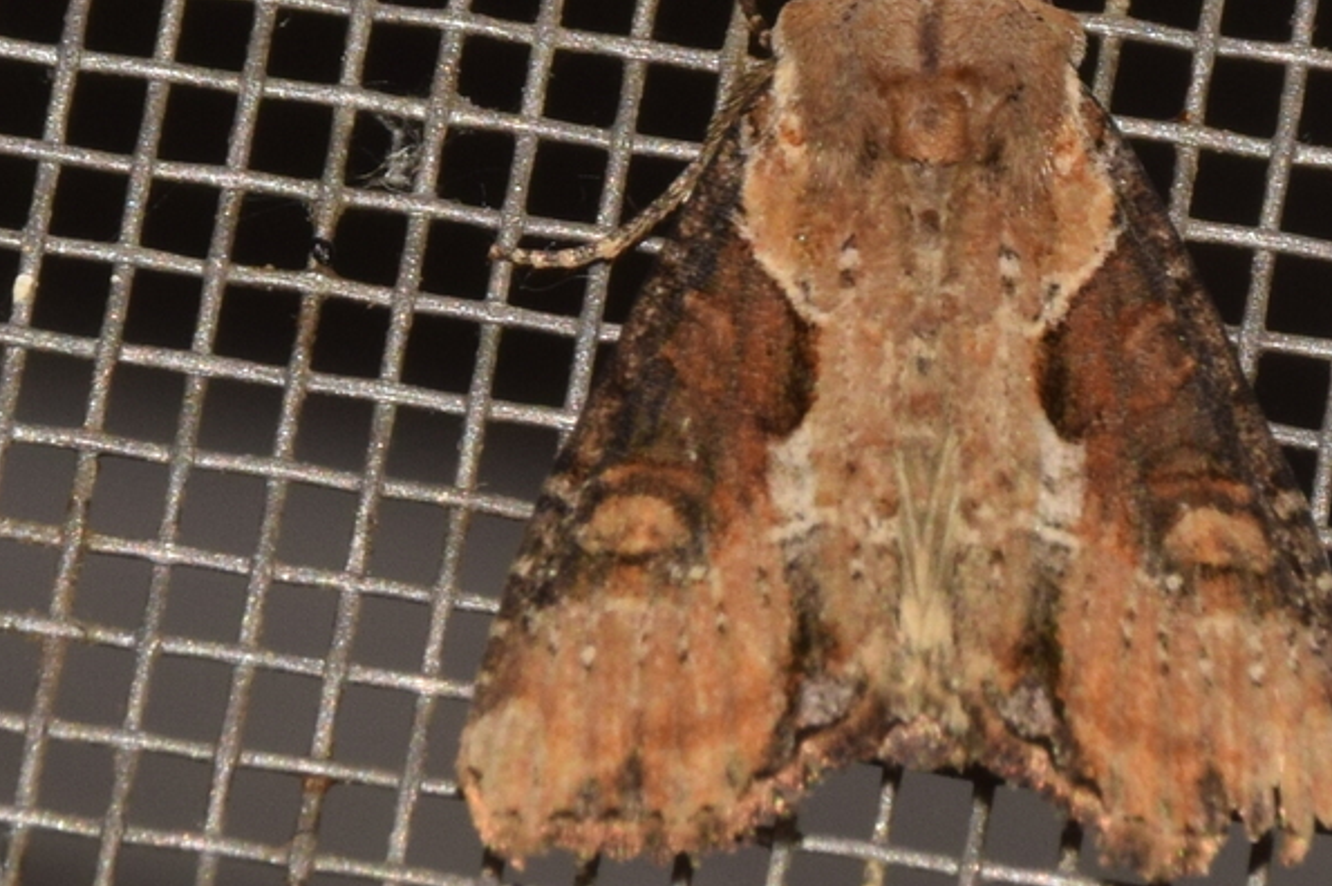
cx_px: 900
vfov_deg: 4.1
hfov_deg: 6.1
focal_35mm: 339
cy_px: 358
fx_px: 12536
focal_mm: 140
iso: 200
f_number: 14
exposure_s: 1/160
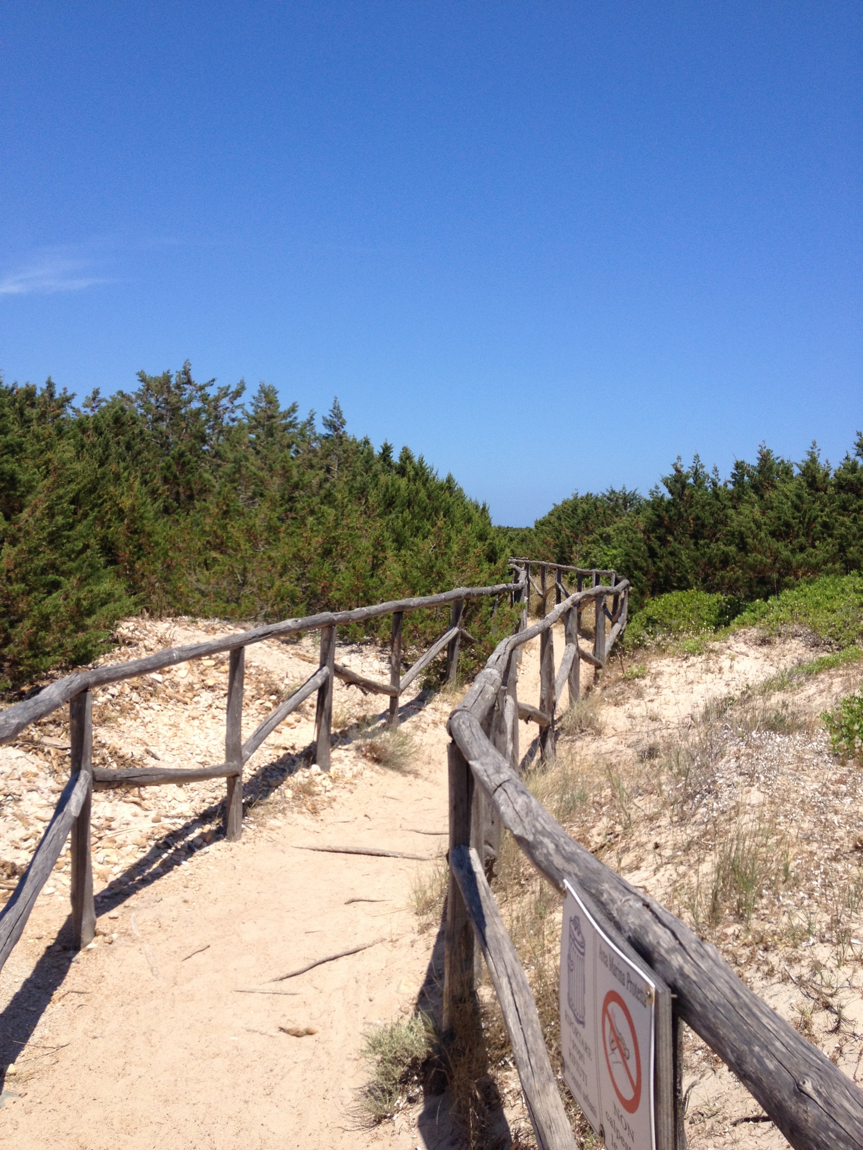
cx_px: 432
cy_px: 575
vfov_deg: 52.6
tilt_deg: -4.5
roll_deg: -0.1
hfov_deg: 40.7
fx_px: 1163
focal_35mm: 35
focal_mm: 4.28
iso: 50
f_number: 2.4
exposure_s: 1/1905
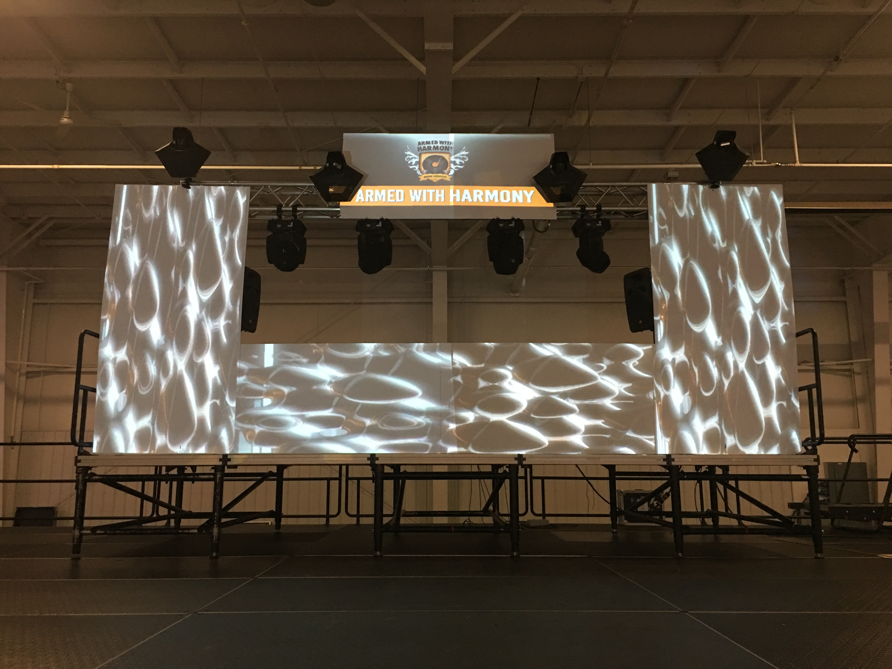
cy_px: 334
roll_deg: -1.1
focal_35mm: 29
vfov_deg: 48.2
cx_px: 446
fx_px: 747
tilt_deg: +10.3
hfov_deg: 61.7
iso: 125
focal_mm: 4.15
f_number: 2.2
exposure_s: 1/15
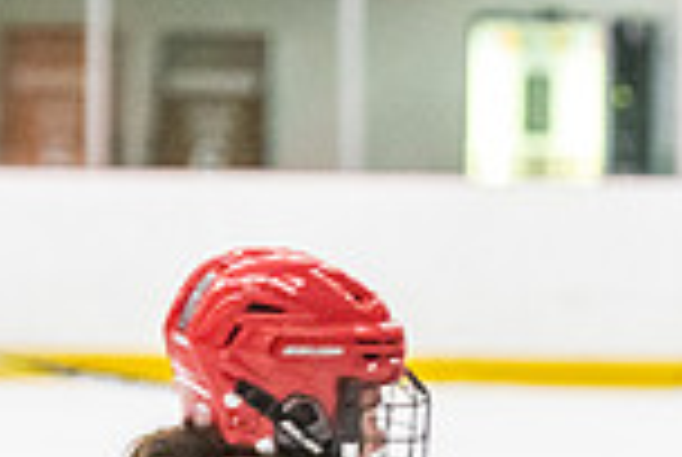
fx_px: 12015
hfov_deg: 3.2
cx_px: 1241
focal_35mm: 633
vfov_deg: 2.2
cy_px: 846
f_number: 2.8
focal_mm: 110
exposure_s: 1/800
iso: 4000
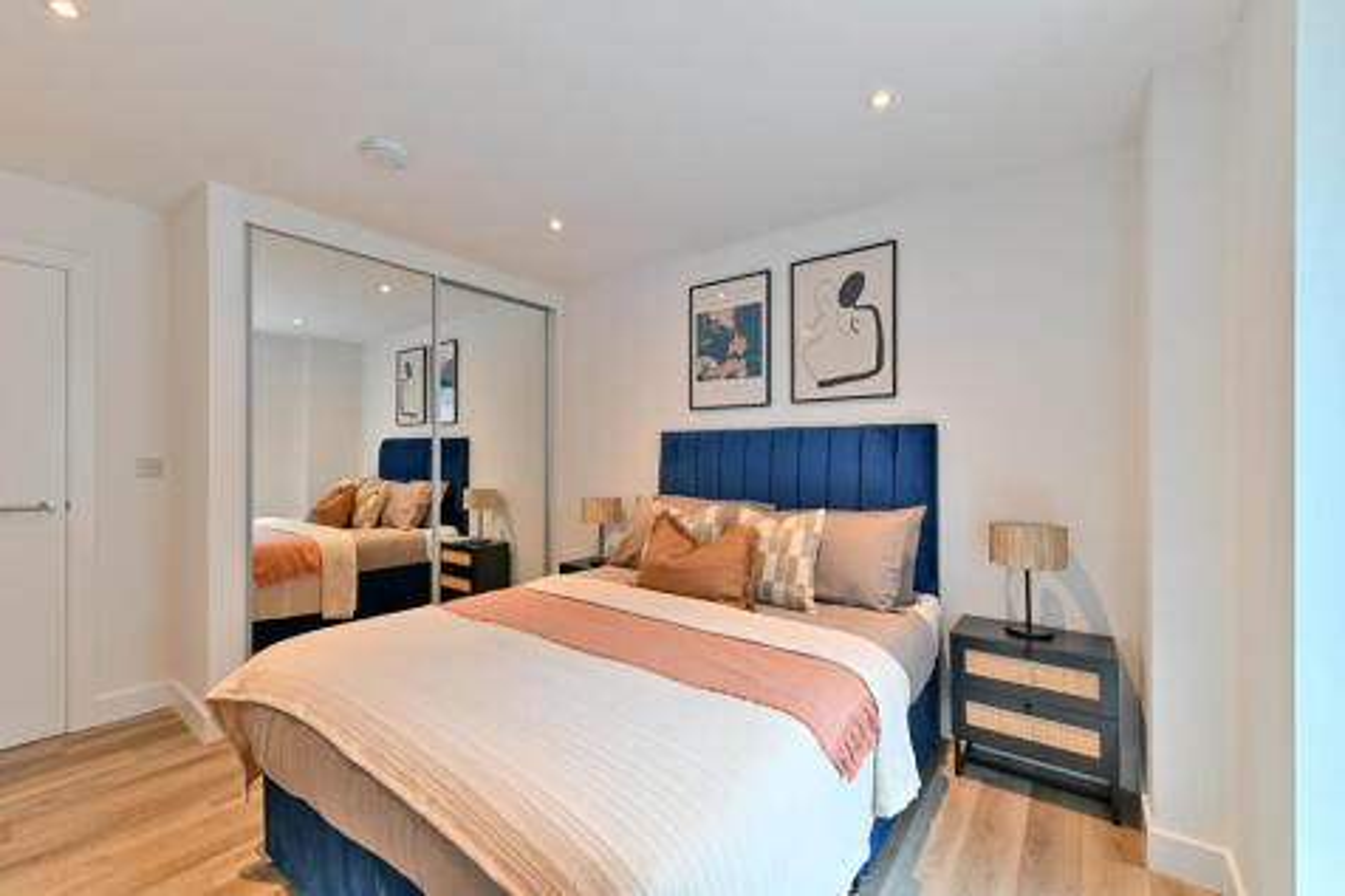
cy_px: 448
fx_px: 560
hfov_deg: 100.4
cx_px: 672
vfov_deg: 77.3
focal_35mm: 15
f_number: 10
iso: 100
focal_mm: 15
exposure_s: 1
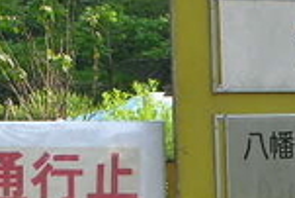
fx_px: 1583
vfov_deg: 7.1
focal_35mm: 193
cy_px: 218
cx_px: 168
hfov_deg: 10.6
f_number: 8.5
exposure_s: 1/33
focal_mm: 5.8
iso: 50
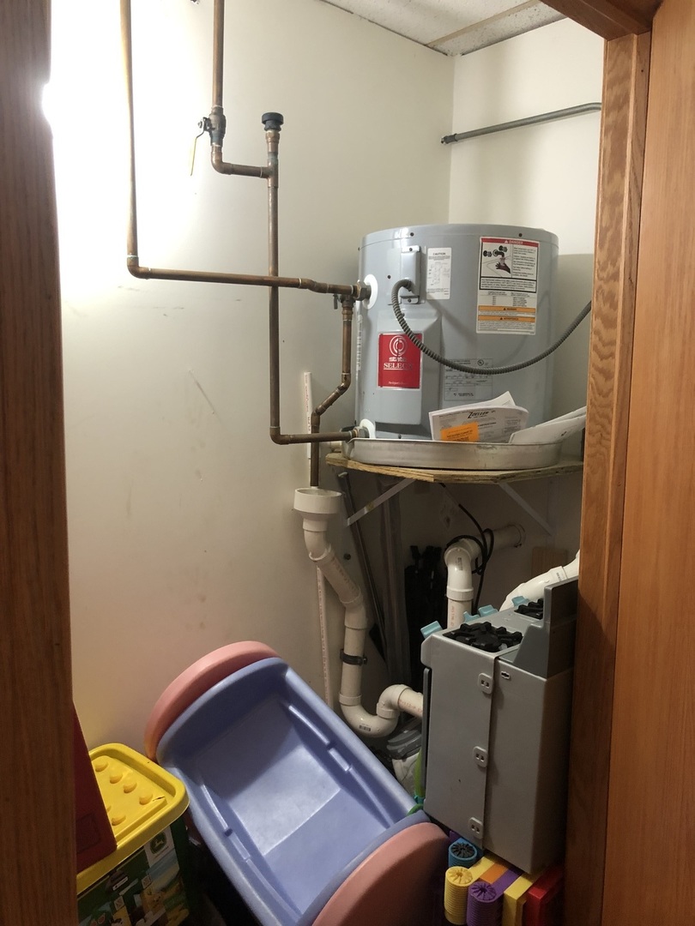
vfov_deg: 63.4
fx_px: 750
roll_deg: +0.4
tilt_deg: -8.5
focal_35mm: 28
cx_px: 348
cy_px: 463
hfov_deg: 49.7
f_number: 1.8
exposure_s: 1/15
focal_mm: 3.99
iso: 64
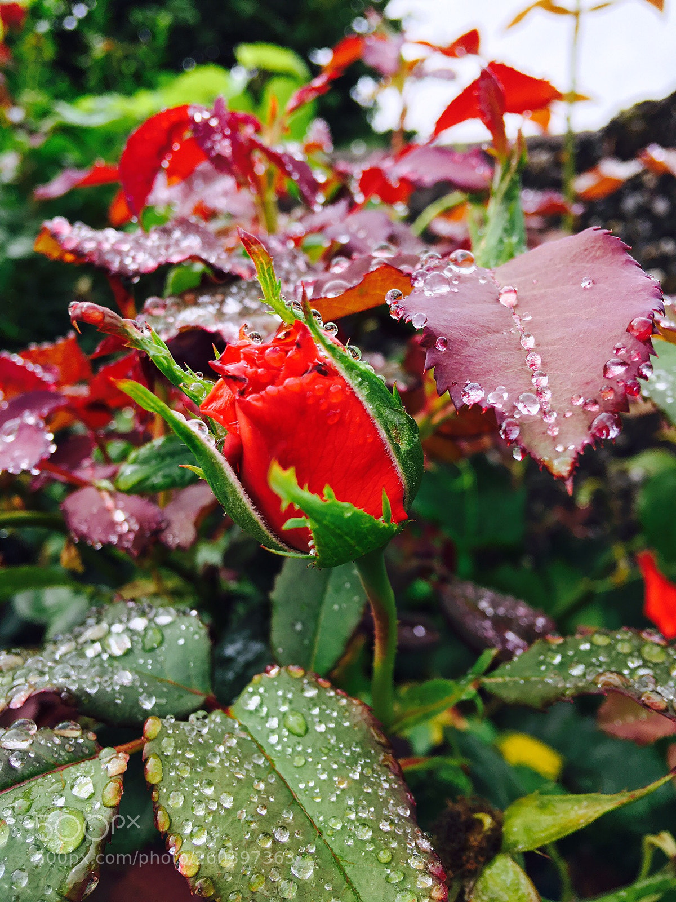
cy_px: 451
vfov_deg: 61.7
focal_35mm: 29
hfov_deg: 48.2
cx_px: 338
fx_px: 755
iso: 25
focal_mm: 4.15
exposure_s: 1/384
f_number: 2.2
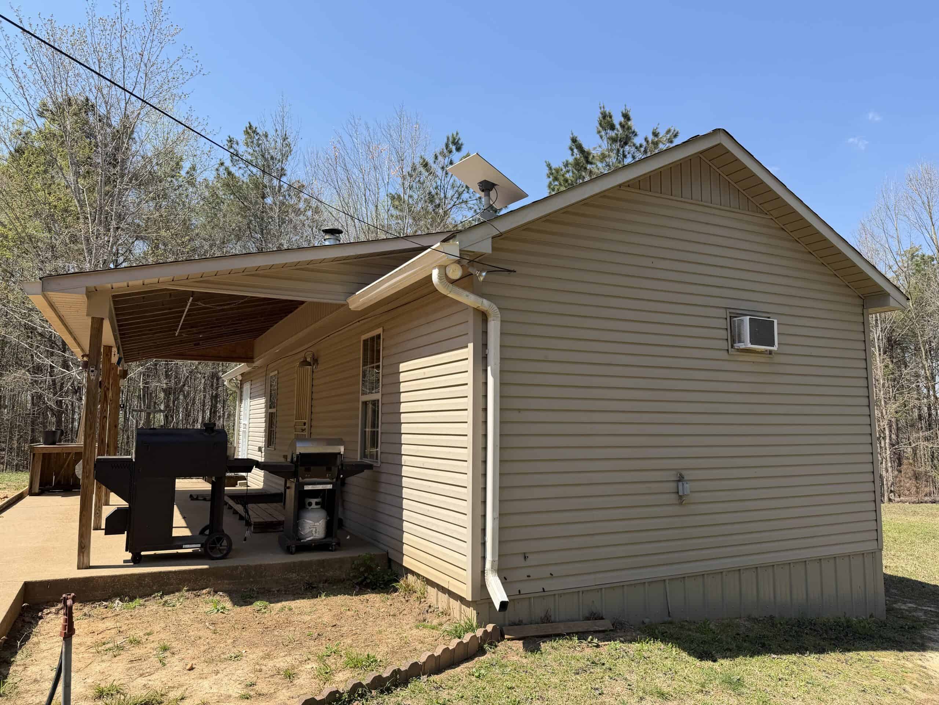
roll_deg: -0.4
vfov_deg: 56.8
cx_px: 470
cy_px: 352
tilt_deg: +6.6
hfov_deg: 71.6
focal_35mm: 24
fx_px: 651
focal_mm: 6.76
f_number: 1.78
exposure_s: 1/2907
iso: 80
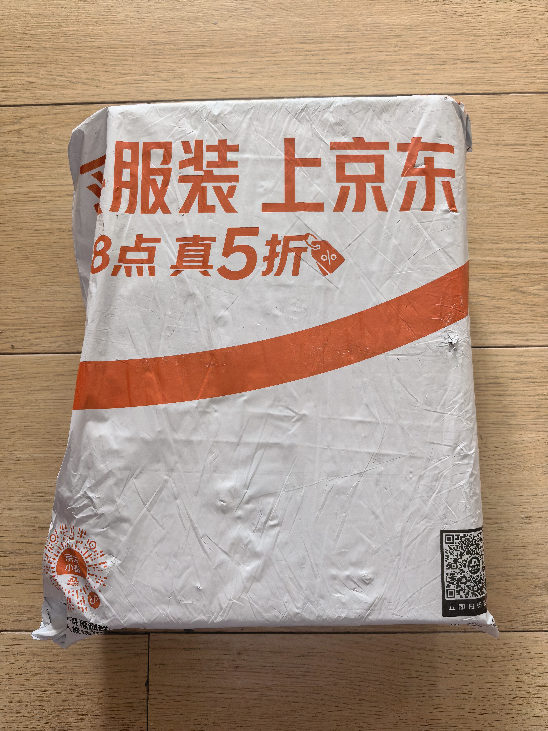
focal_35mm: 24
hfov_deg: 56.8
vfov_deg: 71.6
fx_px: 507
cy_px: 366
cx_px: 274
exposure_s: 1/25
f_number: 2
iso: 500
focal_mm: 6.98
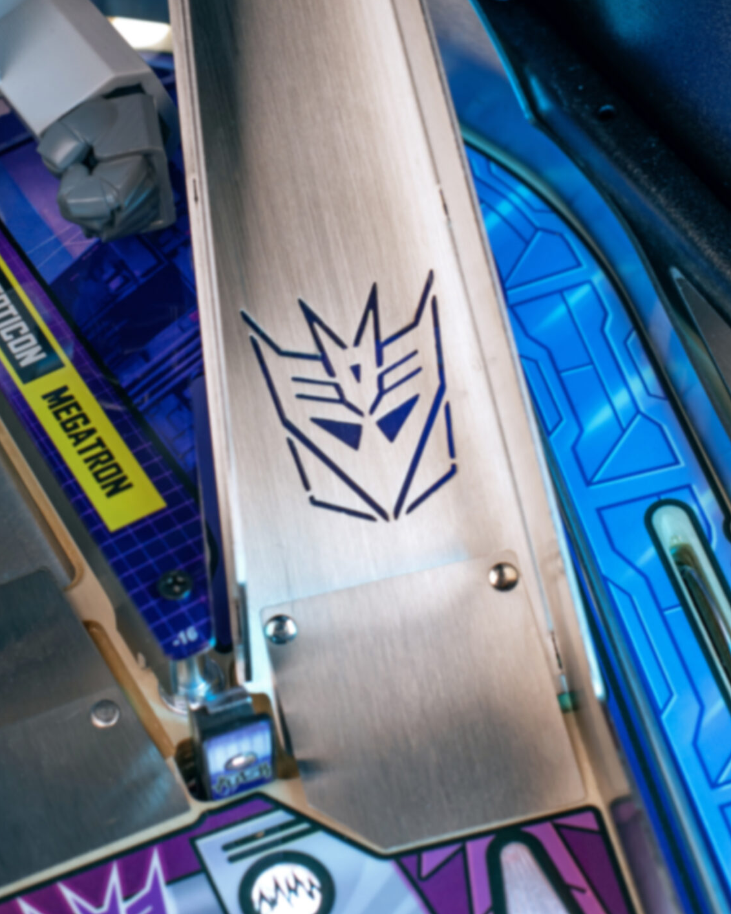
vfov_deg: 22.2
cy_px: 169
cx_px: 332
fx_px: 2298
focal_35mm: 85
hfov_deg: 18.1
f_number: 6.3
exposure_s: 1/80
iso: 320
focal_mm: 50
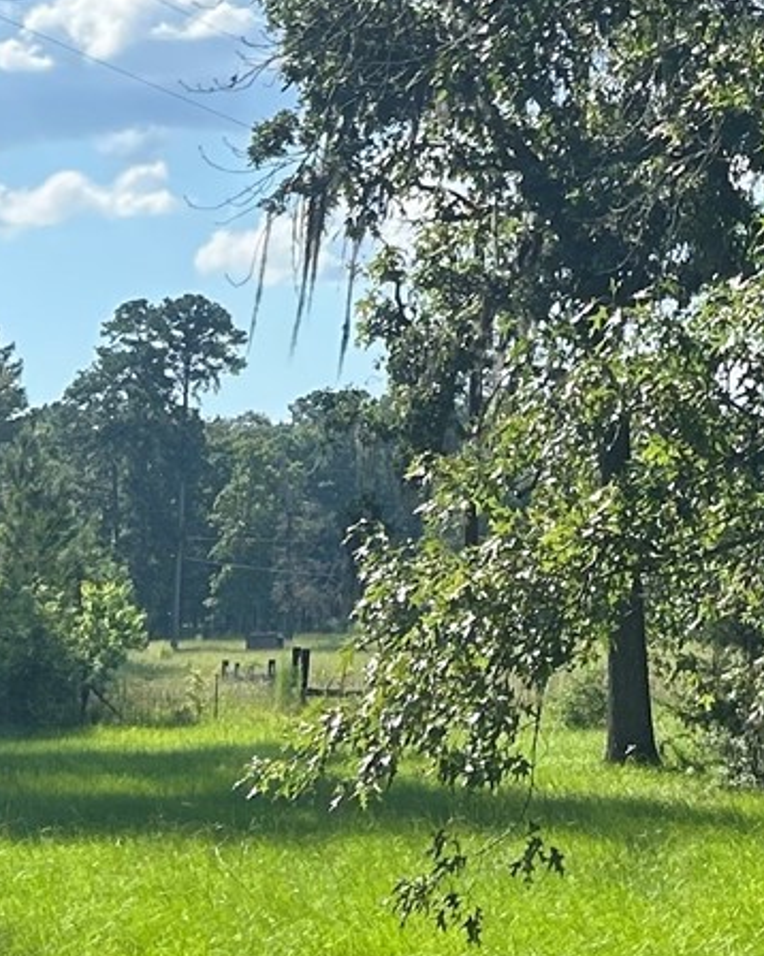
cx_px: 796
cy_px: -258
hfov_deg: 13.1
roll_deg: +1.5
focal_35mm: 116
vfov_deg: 15.8
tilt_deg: +16.4
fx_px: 3281
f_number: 1.5
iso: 50
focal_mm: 5.7
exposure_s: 1/3356
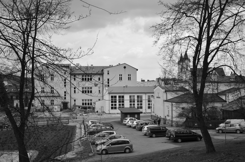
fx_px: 326
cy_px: 81
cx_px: 122
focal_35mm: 48
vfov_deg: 28.0
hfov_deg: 41.2
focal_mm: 32
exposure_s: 1/1250
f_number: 4.2
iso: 200
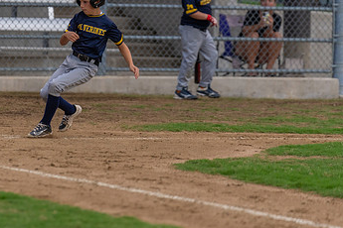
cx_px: 111
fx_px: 3201
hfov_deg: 6.1
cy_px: 41
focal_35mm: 336
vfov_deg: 4.1
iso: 1000
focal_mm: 200
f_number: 2.8
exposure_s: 1/1000
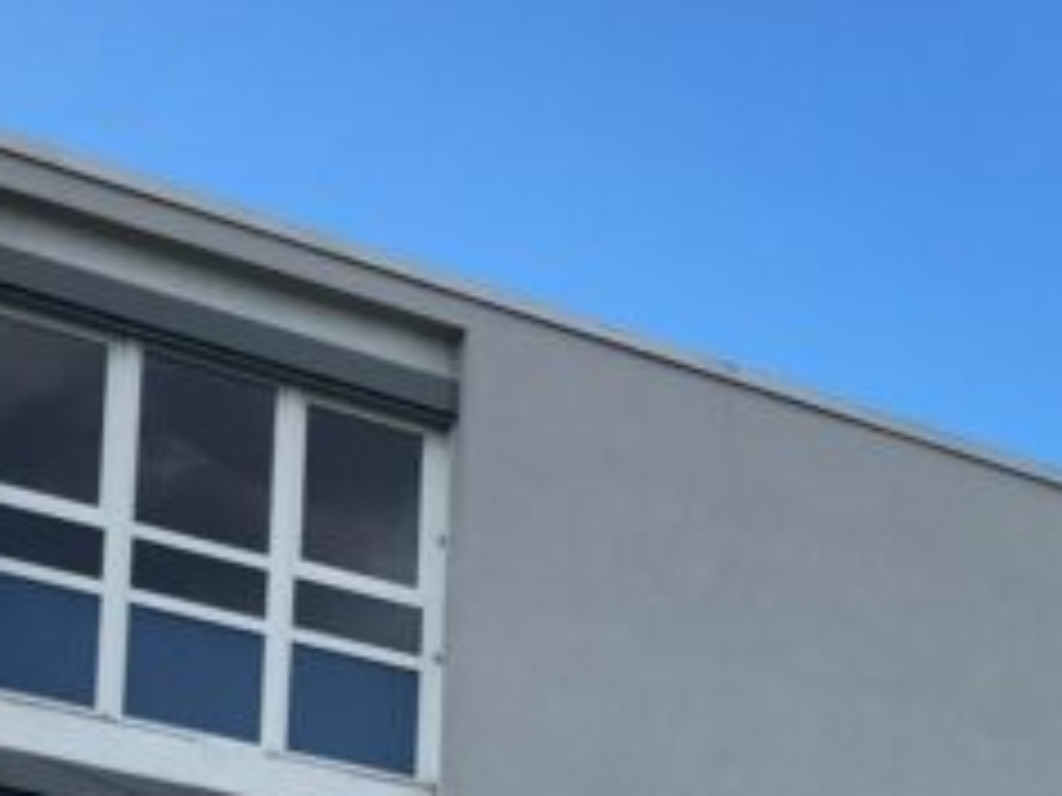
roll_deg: +0.5
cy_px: 1322
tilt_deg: +8.1
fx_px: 3866
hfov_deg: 14.1
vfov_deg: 11.1
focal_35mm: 126
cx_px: 1827
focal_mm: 4.15
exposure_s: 1/894
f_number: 2.2
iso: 25
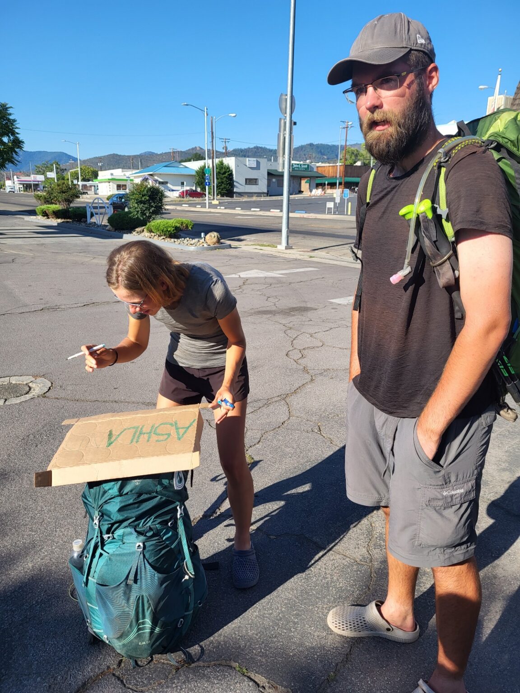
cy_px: 346
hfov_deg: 53.1
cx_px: 260
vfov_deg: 67.3
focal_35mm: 26
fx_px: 521
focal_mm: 5.4
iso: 40
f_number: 1.8
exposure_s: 1/1429
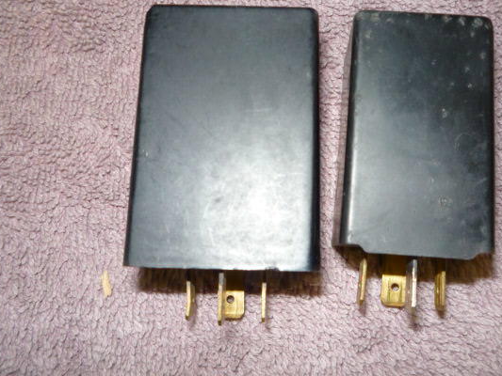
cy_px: 173
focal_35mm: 36
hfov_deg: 51.2
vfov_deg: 39.6
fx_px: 522
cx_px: 287
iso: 100
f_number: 4
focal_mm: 5.2
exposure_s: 1/30
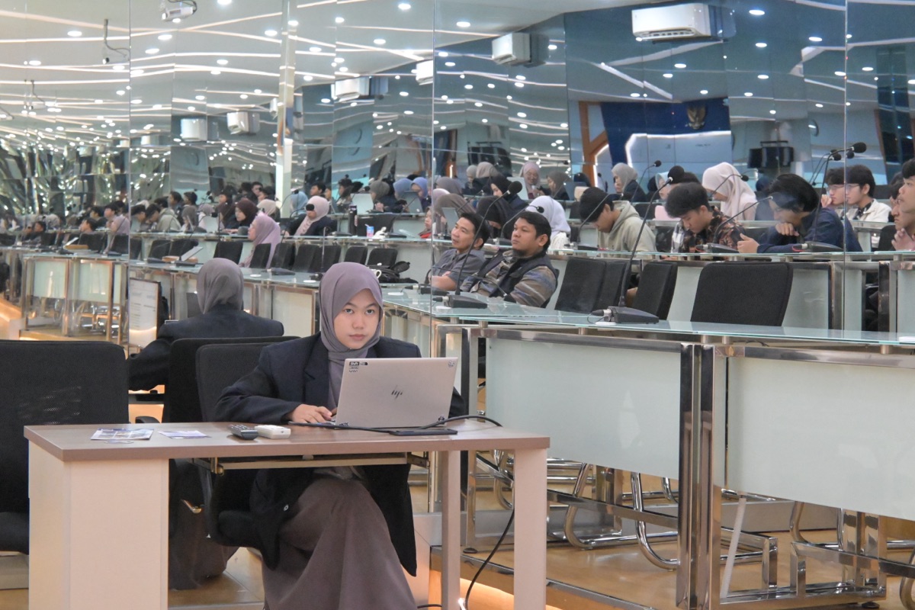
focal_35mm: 72
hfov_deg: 28.1
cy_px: 305
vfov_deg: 18.9
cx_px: 458
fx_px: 1830
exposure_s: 1/125
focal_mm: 48
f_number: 6
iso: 12800
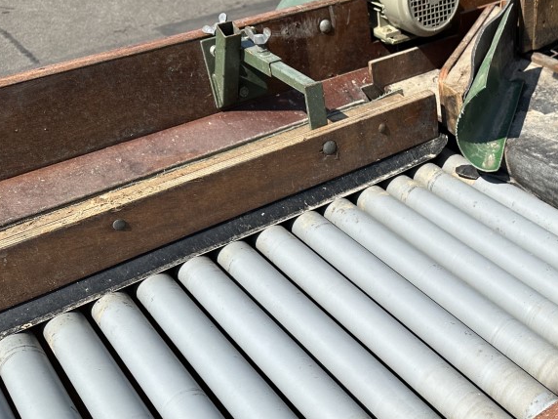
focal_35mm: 43
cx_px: 491
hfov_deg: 40.8
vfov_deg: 33.1
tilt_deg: -38.9
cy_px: 302
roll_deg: -0.4
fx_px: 693
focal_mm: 6.86
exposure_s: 1/4545
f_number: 1.78
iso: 80
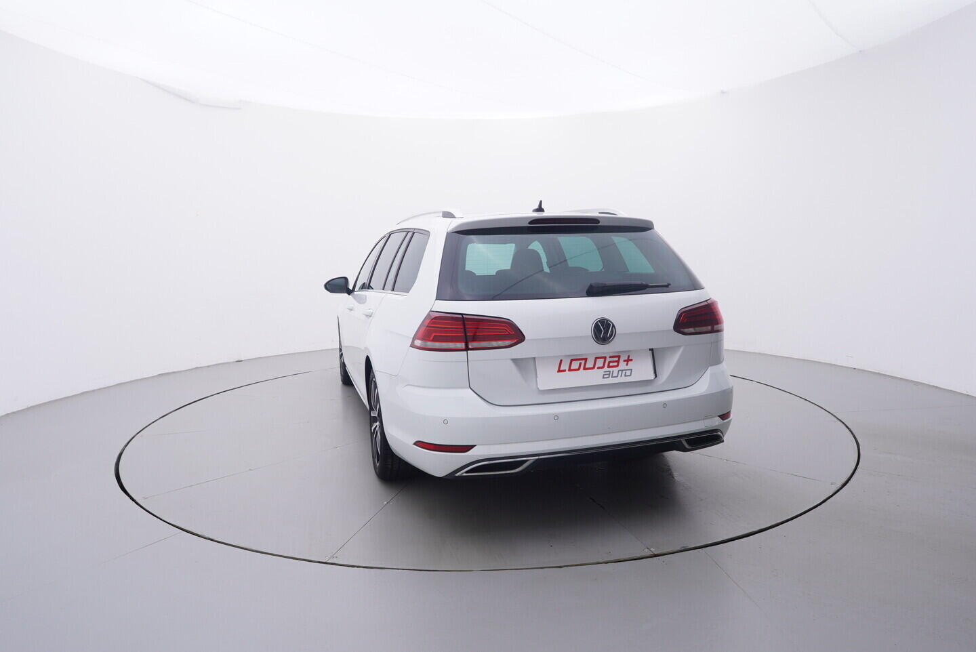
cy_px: 326
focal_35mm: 22
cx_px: 488
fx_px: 610
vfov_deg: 56.2
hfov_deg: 77.3
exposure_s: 1/80
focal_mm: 15
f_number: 5
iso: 200
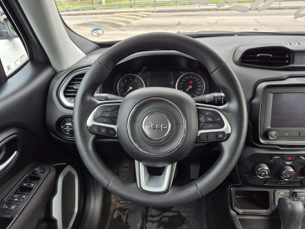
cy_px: 114
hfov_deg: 73.9
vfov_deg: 58.9
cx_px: 152
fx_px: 203
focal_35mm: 23
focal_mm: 5.4
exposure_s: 1/180
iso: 32
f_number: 1.8
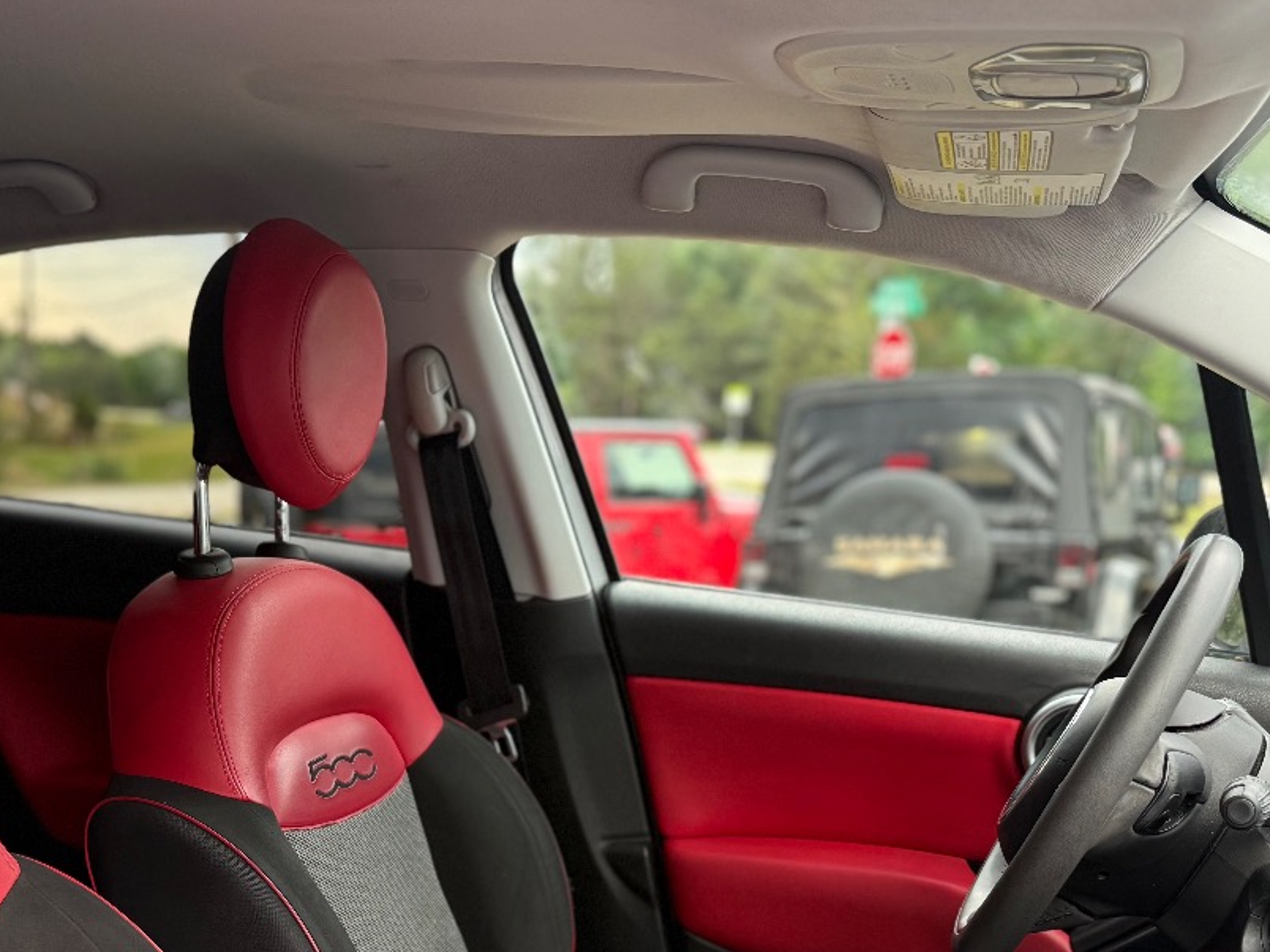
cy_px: 794
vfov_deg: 32.4
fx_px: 1578
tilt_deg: -10.9
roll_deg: -2.9
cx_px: 518
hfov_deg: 43.7
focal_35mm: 43
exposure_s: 1/80
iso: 200
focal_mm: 6.76
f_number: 1.78
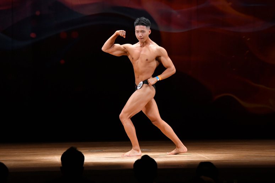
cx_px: 138
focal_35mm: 225
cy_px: 92
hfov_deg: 9.2
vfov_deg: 6.1
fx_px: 1718
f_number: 5.6
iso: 3200
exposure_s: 1/400
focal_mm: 150
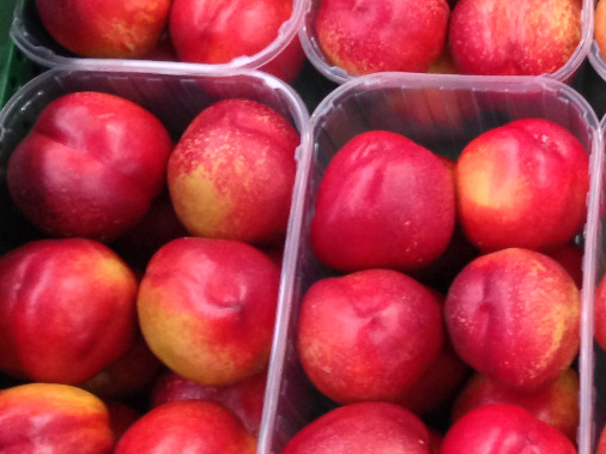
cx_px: 737
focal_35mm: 94
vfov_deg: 15.6
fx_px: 1645
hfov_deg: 19.6
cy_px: 85
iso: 250
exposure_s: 1/20
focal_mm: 4.13
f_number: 2.4
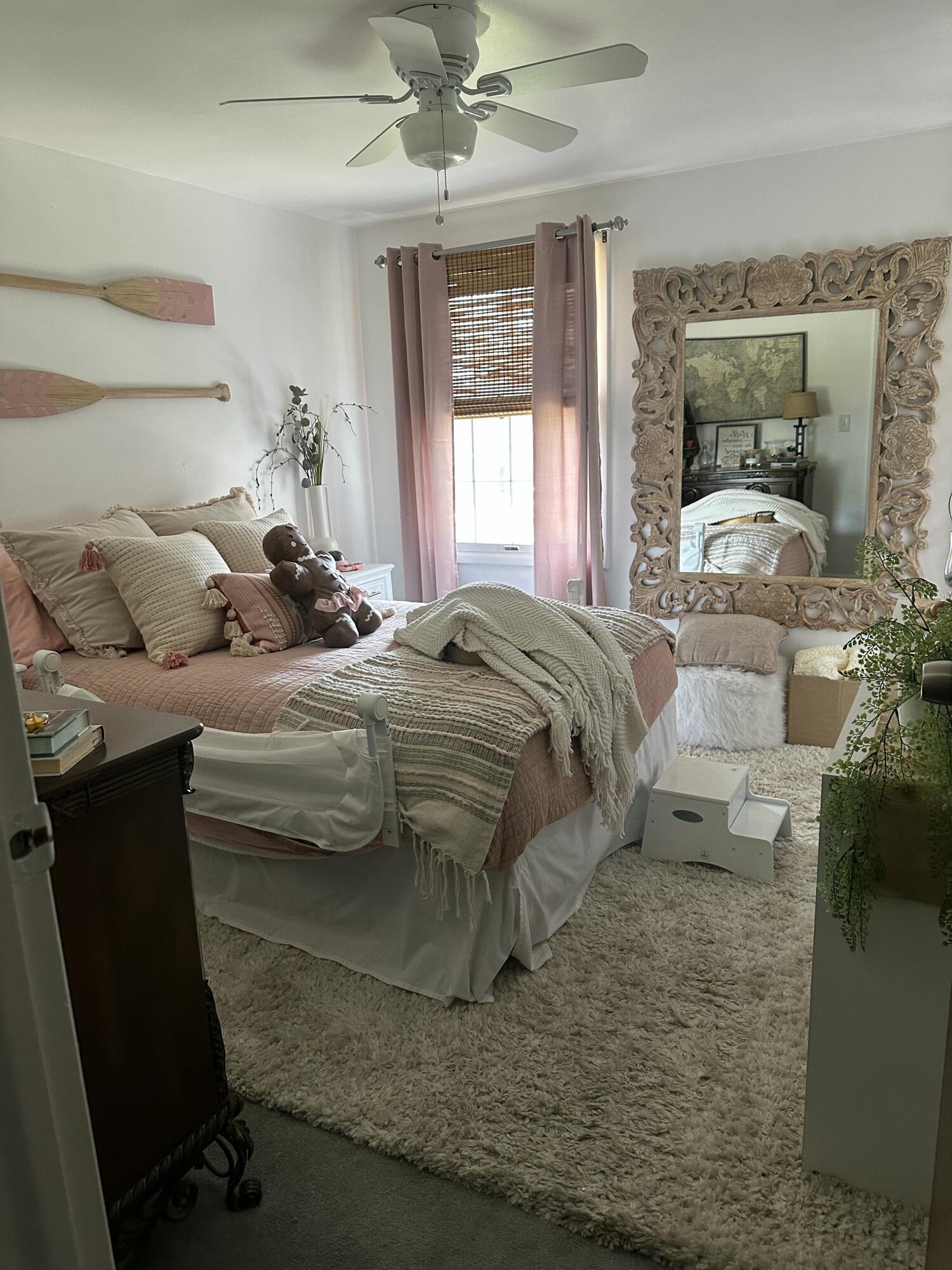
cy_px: 635
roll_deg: +1.4
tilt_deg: -13.1
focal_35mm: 24
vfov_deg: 71.6
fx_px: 880
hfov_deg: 56.8
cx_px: 476
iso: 250
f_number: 1.78
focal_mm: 6.86
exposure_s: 1/60
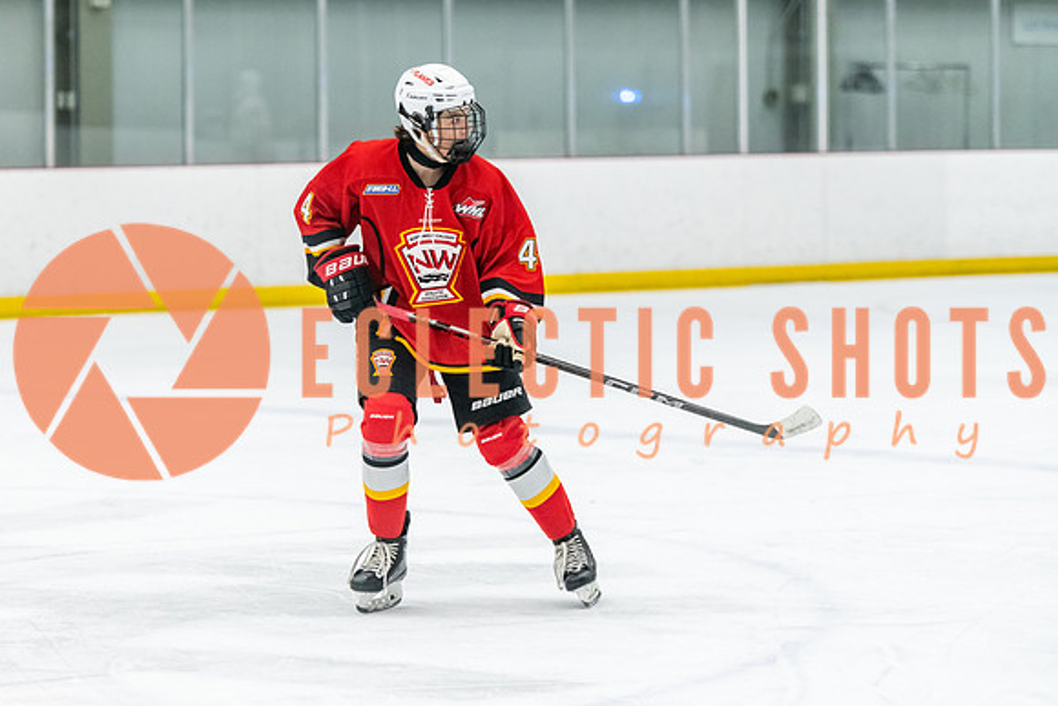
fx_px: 4754
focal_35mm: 162
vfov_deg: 8.5
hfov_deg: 12.7
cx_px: 374
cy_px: 353
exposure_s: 1/800
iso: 3200
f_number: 2.8
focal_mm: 125
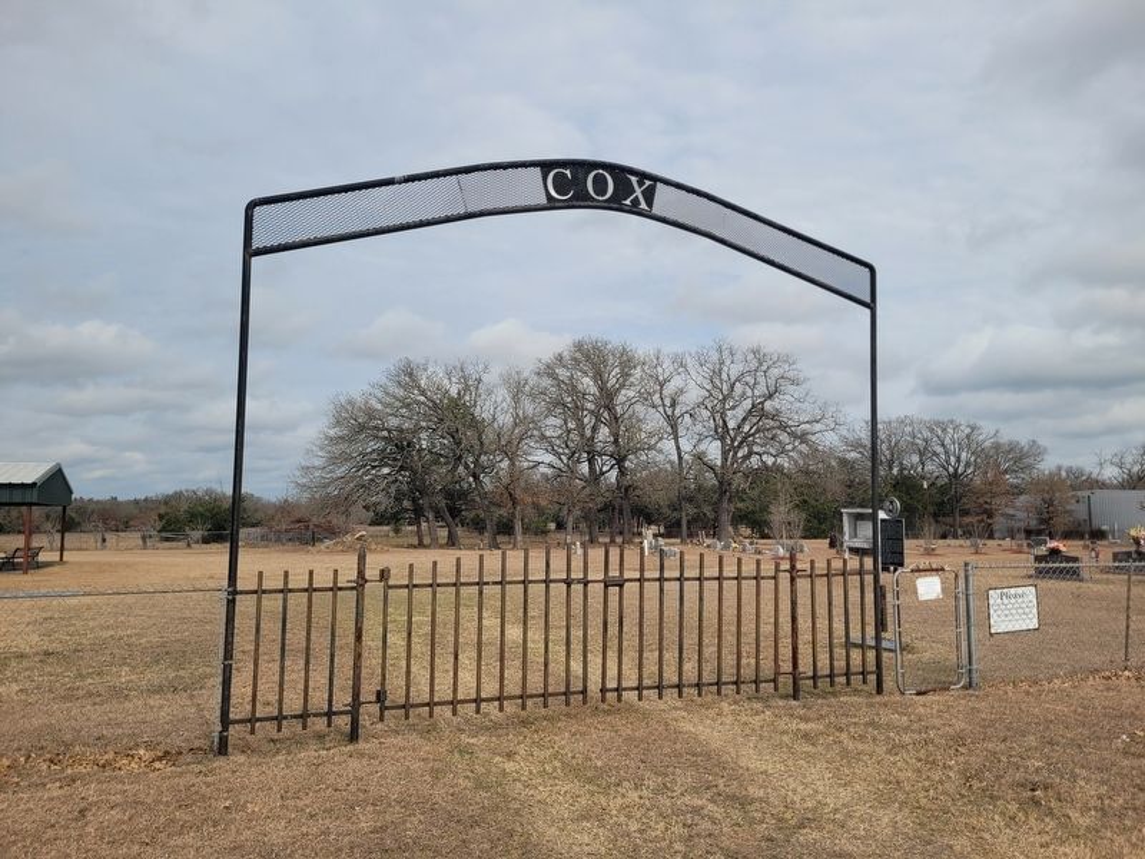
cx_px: 572
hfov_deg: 67.3
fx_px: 860
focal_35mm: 26
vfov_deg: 53.1
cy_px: 430
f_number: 1.8
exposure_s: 1/3273
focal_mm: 5.4
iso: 40
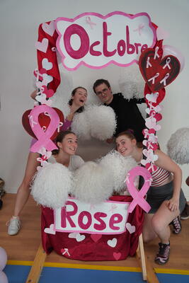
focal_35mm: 31
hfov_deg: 42.0
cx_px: 94
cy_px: 142
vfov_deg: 59.8
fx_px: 246
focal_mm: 31.3
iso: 400
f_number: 4
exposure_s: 1/160
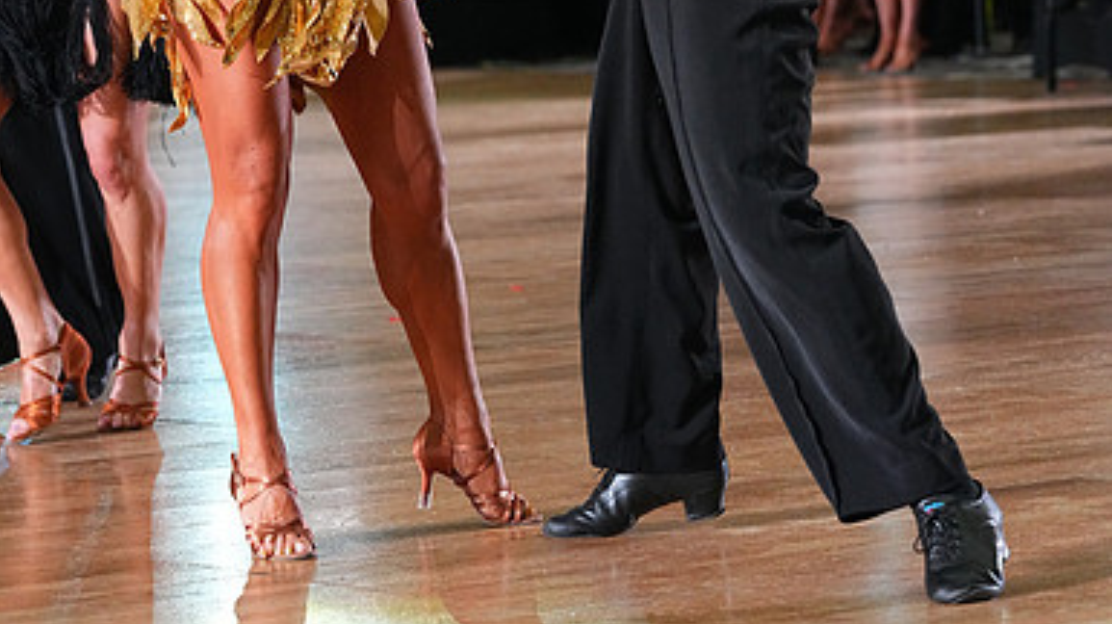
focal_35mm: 188
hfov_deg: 11.5
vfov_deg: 6.4
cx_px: 556
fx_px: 5540
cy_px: -104
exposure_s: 1/400
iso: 8000
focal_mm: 119
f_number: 5
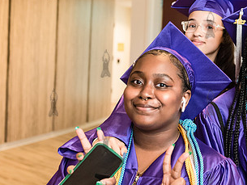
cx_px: 209
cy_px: 90
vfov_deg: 19.7
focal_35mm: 75
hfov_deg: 25.4
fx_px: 535
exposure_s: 1/200
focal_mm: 38
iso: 4000
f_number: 3.5
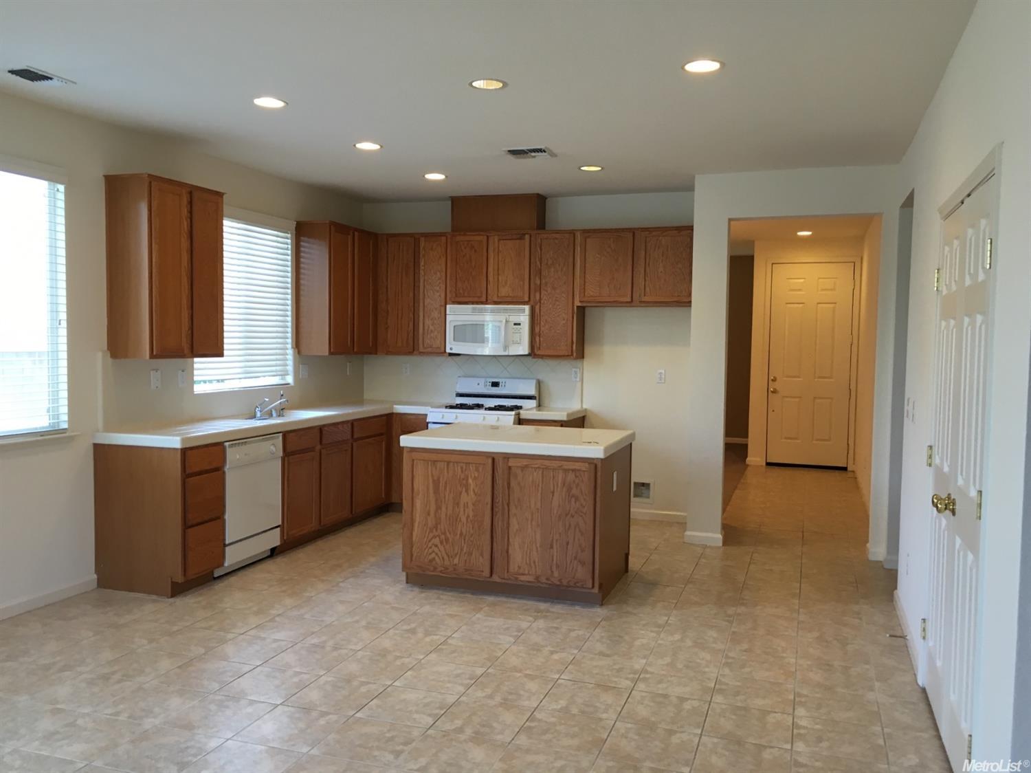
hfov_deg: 61.7
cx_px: 516
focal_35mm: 29
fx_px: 863
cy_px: 386
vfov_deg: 48.2
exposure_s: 1/30
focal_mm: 4.15
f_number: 2.2
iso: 64
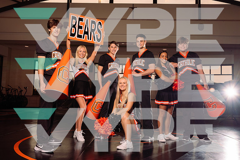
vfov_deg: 37.9
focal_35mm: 35
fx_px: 233
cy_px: 80
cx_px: 120
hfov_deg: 54.4
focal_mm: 35
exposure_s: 1/200
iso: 100
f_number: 7.1
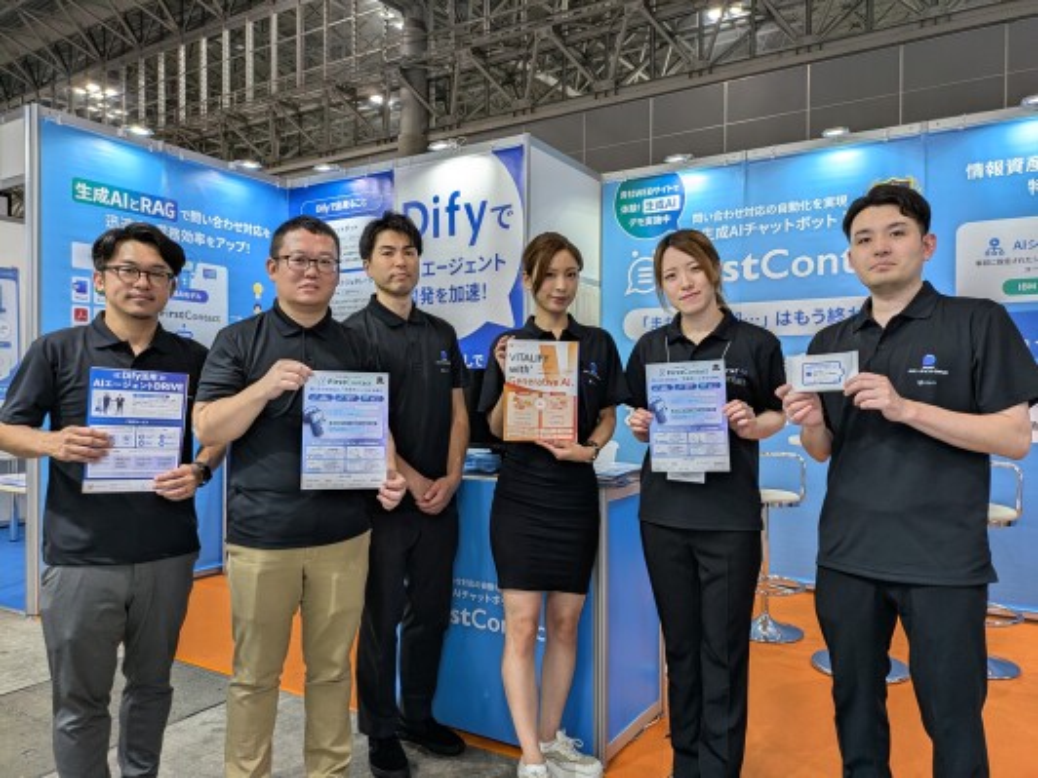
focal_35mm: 25
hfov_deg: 69.4
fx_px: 750
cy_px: 389
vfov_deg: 54.9
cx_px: 519
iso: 41
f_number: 1.89
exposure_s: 1/50
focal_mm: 5.43
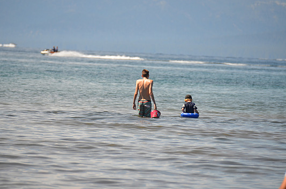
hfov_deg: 4.2
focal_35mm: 489
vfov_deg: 2.8
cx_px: 134
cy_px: 88
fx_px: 3874
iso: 200
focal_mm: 300
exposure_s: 1/640
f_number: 6.3
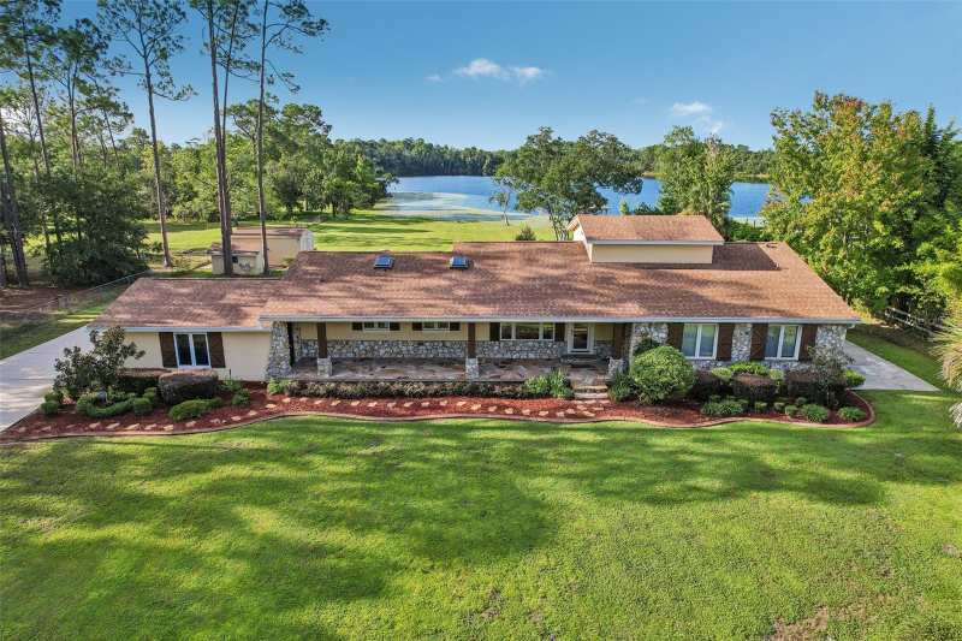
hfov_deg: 78.6
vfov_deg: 57.2
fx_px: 588
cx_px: 481
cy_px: 320
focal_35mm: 22
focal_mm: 8.4
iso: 100
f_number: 2.8
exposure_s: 1/1000
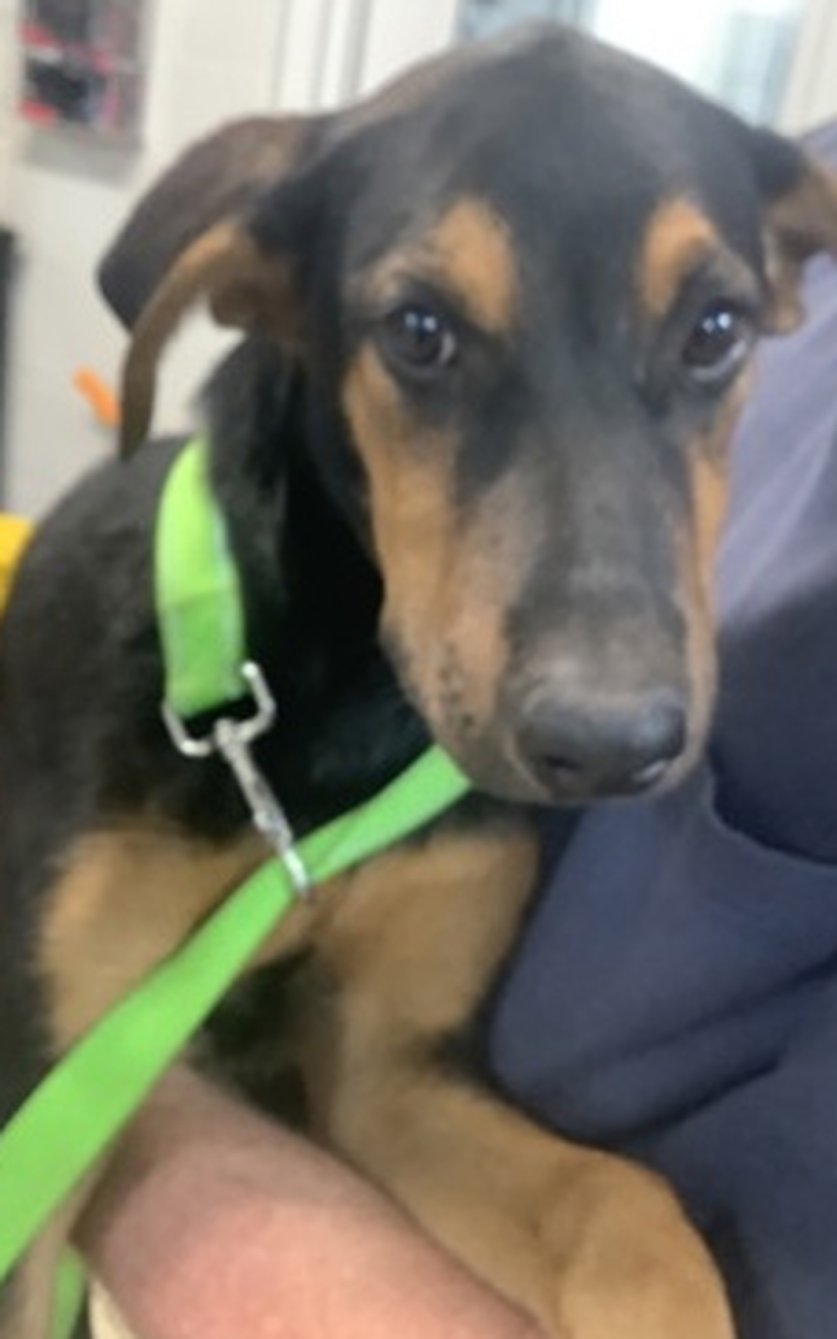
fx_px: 1386
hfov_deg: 33.6
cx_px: 411
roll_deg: -9.8
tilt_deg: -22.0
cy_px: 705
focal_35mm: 38
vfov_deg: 51.5
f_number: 2.4
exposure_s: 1/40
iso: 400
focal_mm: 3.3
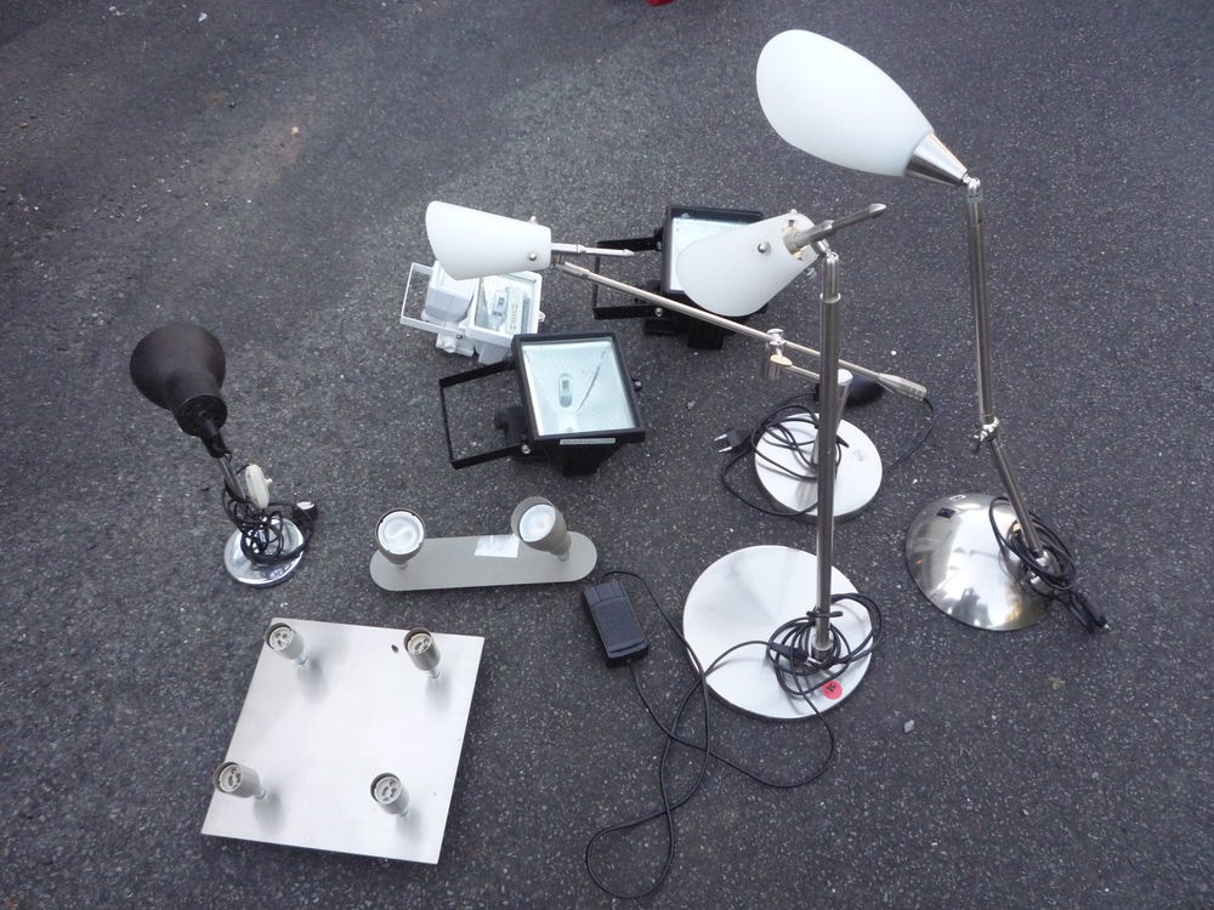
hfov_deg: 60.0
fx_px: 1052
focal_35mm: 30
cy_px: 455
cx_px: 607
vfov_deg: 46.8
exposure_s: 1/160
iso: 400
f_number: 3.3
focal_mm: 5.2
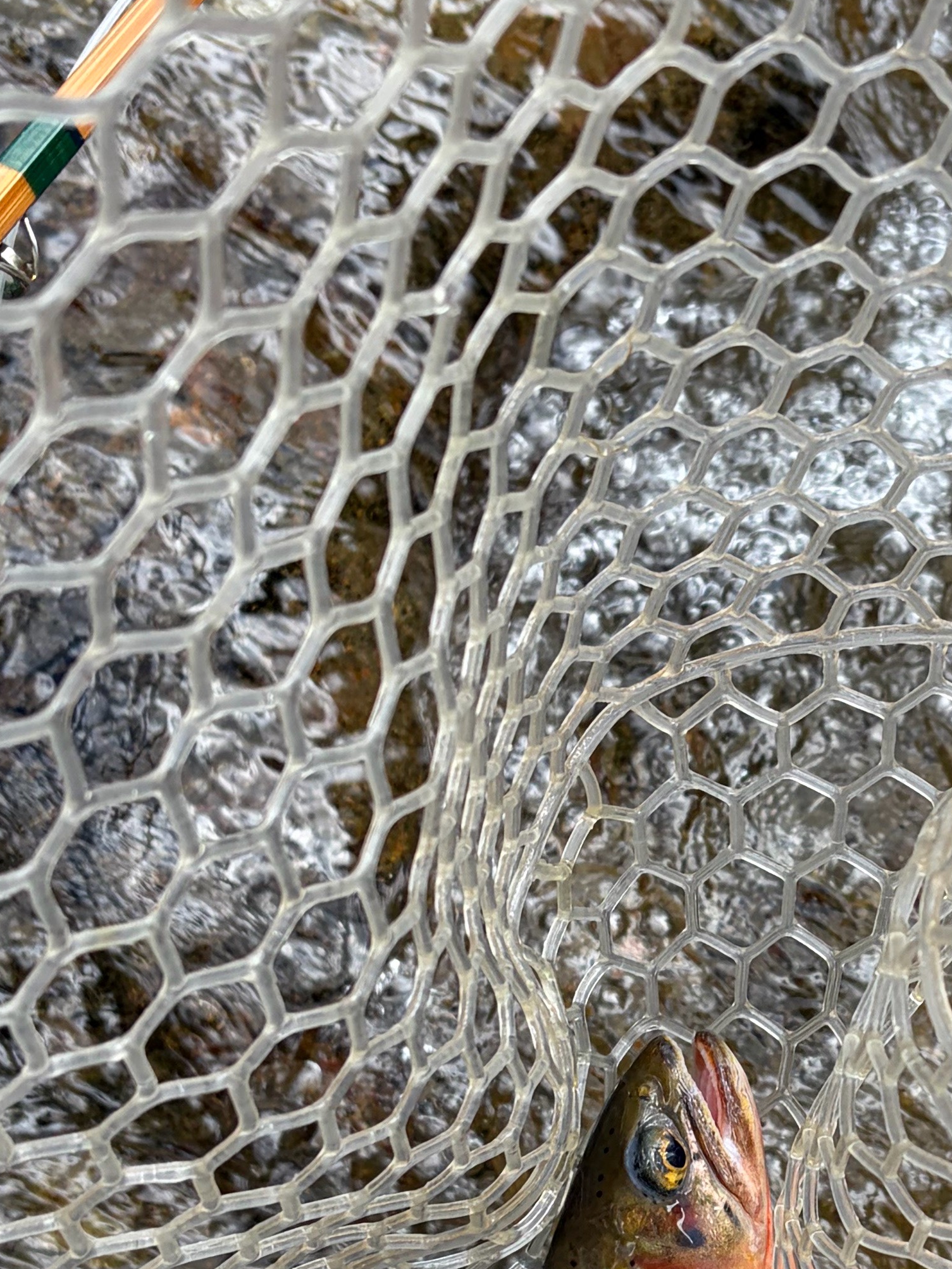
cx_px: 841
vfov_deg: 26.0
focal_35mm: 74
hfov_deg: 19.6
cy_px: 970
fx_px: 2714
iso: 50
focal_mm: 5.96
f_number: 1.6
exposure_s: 1/552
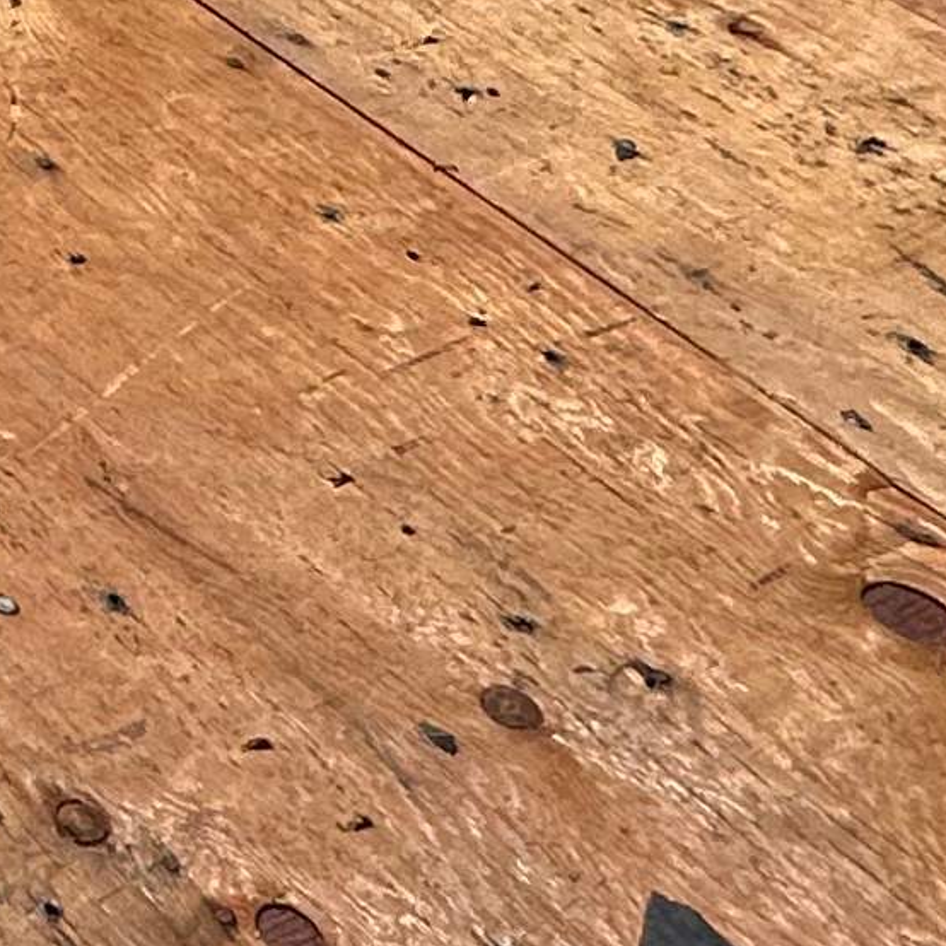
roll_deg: -11.7
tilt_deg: -22.3
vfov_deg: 17.7
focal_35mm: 90
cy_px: -374
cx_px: -1358
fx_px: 2783
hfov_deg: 13.6
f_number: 2.2
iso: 50
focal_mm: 2.22
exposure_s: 1/5051
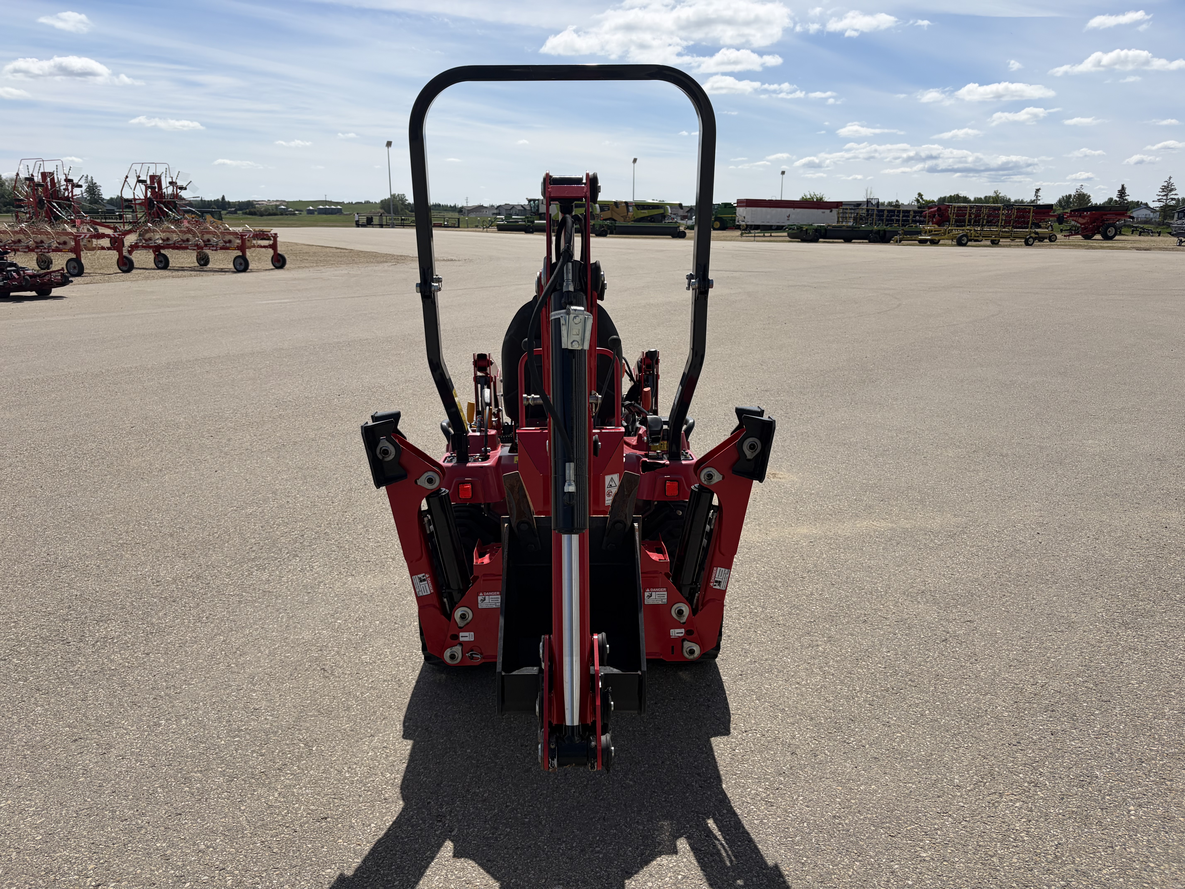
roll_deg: -0.7
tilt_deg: -12.8
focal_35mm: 26
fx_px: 890
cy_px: 444
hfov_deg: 67.3
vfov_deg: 53.1
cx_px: 592
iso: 50
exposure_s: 1/5348
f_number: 1.6
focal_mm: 5.96
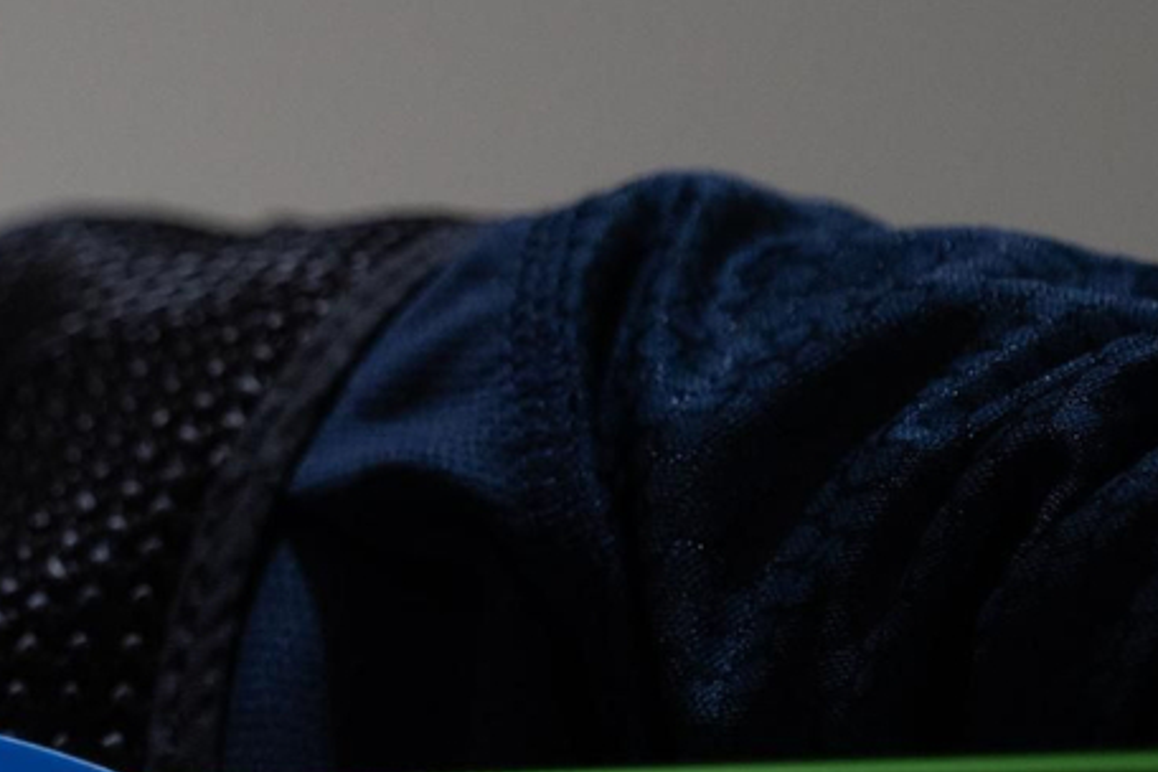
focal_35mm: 1052
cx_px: -142
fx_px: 33837
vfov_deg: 1.3
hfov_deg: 2.0
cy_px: 267
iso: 1000
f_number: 4
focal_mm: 300
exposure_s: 1/250
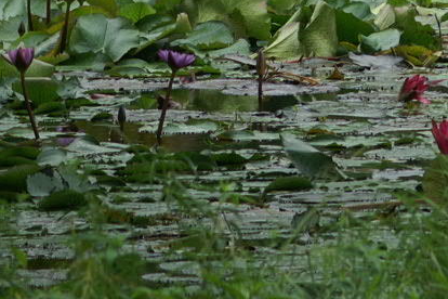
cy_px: -225
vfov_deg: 1.9
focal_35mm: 735
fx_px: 9144
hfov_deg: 2.8
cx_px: 466
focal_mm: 135
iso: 100
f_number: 6.3
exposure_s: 1/125
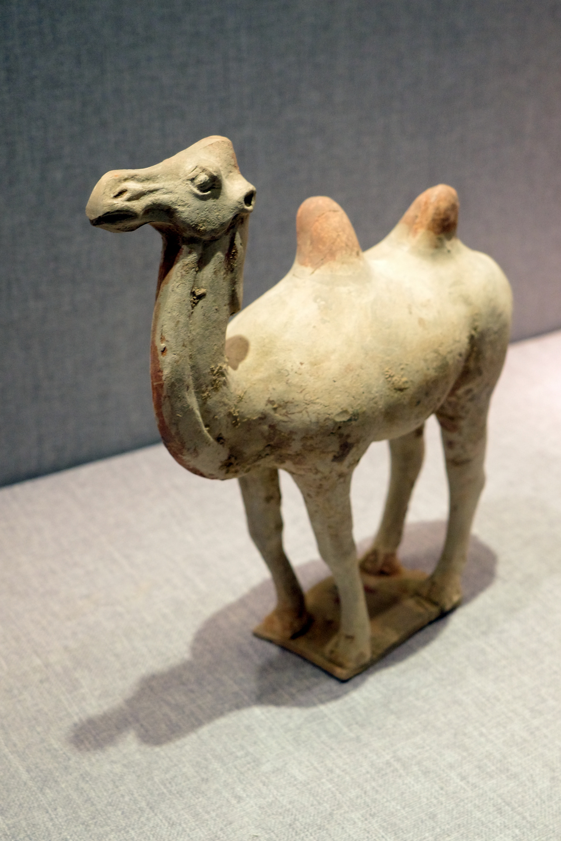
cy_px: 420
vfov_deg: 48.5
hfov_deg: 33.4
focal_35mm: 40
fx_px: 935
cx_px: 280
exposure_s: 1/40
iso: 1250
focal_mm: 26
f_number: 2.8
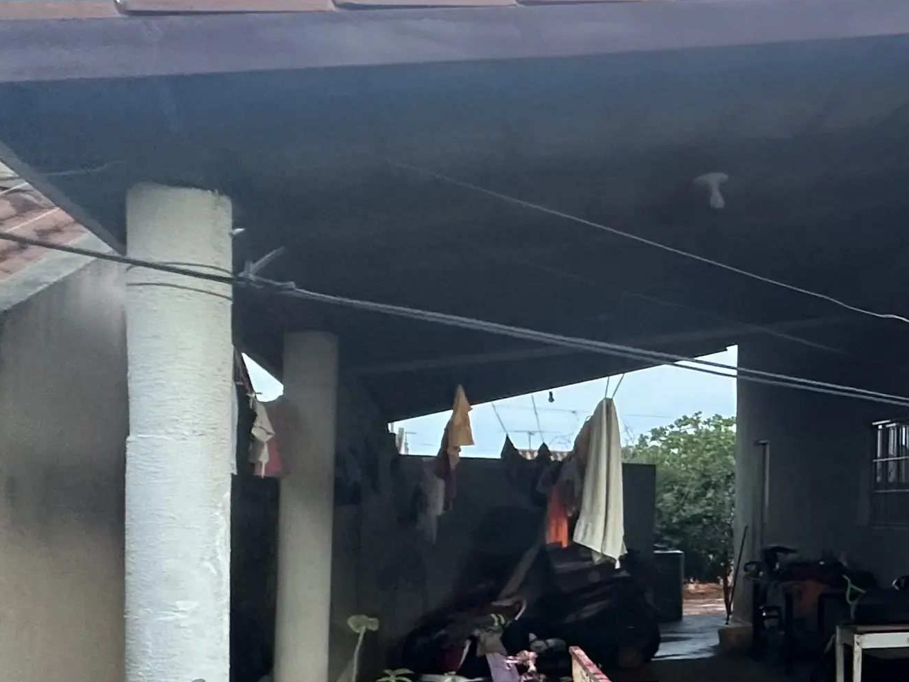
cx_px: 1315
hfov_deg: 29.6
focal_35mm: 43
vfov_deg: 32.9
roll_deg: -0.8
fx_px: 1129
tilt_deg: +0.0
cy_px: 514
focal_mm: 2.22
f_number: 2.2
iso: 320
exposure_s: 1/84
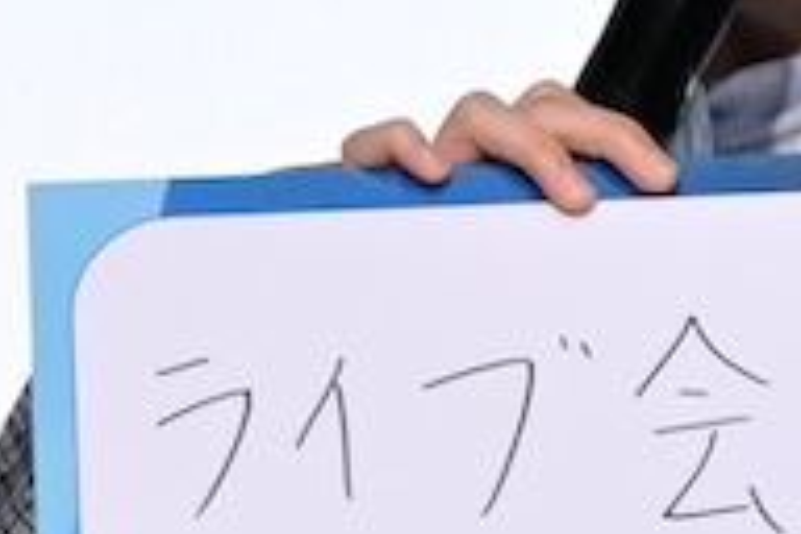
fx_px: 15396
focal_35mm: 692
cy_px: 897
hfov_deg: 3.0
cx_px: 776
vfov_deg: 2.0
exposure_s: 1/200
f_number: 6
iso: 5000
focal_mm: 74
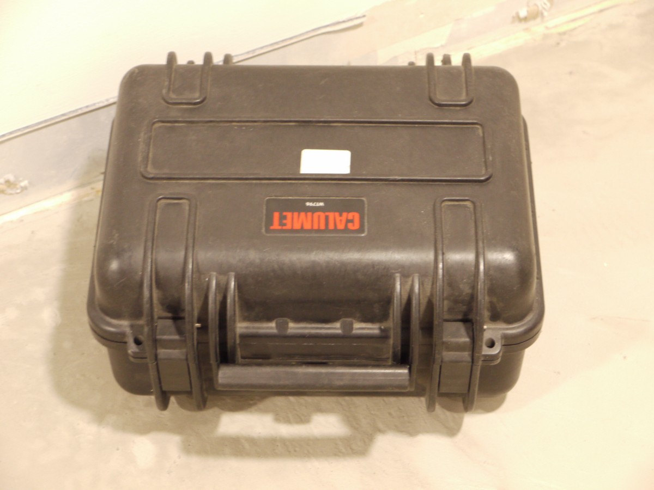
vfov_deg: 16.4
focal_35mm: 90
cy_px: 245
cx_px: 327
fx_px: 1700
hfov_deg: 21.8
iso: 800
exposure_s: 1/5
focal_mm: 45
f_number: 5.6
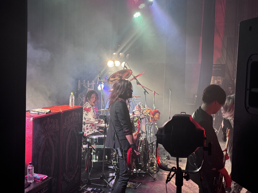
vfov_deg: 30.3
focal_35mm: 48
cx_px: 129
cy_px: 96
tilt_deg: -4.0
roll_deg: -1.4
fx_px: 358
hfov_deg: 39.7
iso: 125
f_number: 1.78
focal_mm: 6.76
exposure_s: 1/60
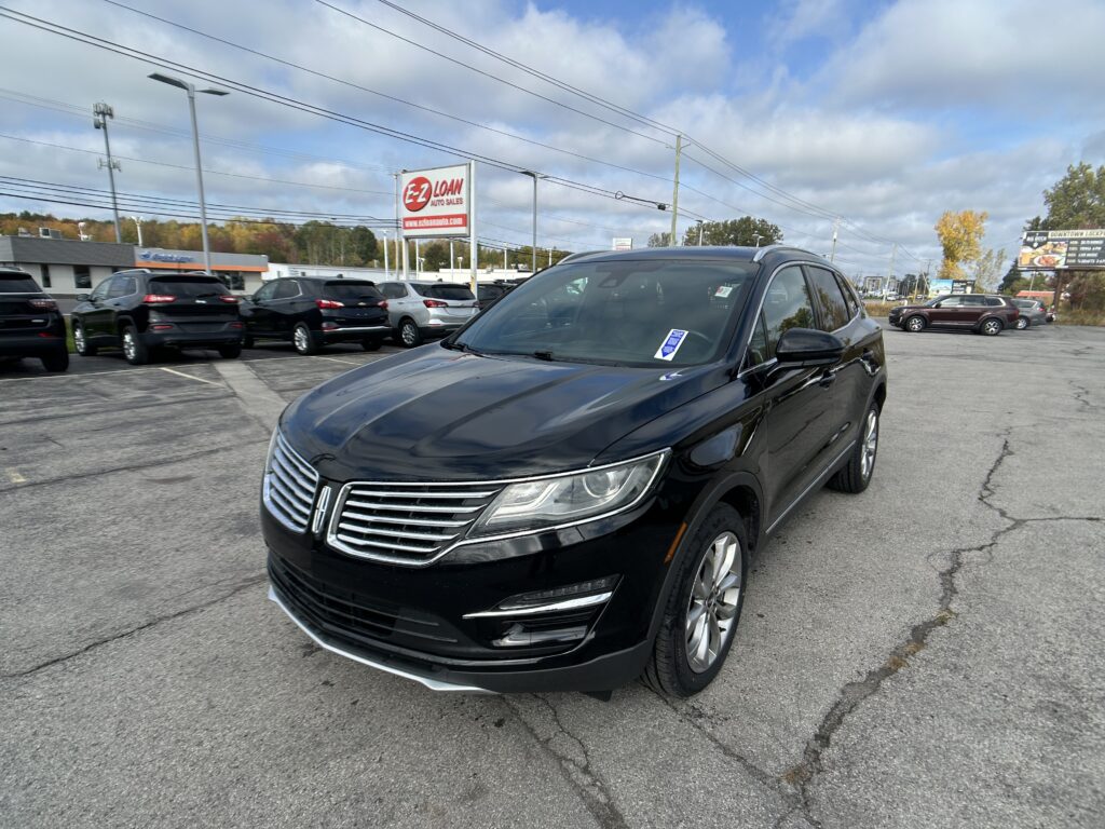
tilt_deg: -11.9
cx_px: 552
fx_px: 830
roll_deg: -2.3
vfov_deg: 53.1
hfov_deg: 67.3
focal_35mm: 26
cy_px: 414
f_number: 1.5
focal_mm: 5.7
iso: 50
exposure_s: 1/3460
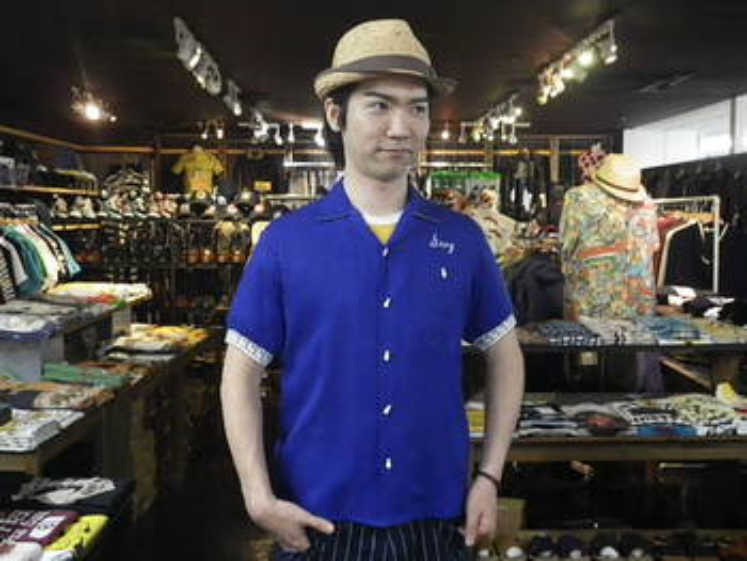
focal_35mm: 42
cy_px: 280
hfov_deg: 44.8
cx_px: 374
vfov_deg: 34.4
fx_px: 907
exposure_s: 1/40
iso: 800
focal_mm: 7.5
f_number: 4.2
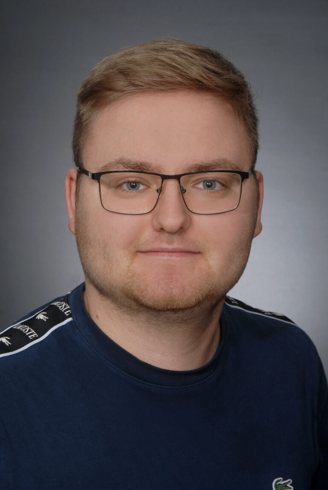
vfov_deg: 18.2
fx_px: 1533
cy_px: 245
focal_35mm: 112
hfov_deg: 12.2
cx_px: 164
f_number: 11
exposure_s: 1/160
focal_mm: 75
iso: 100
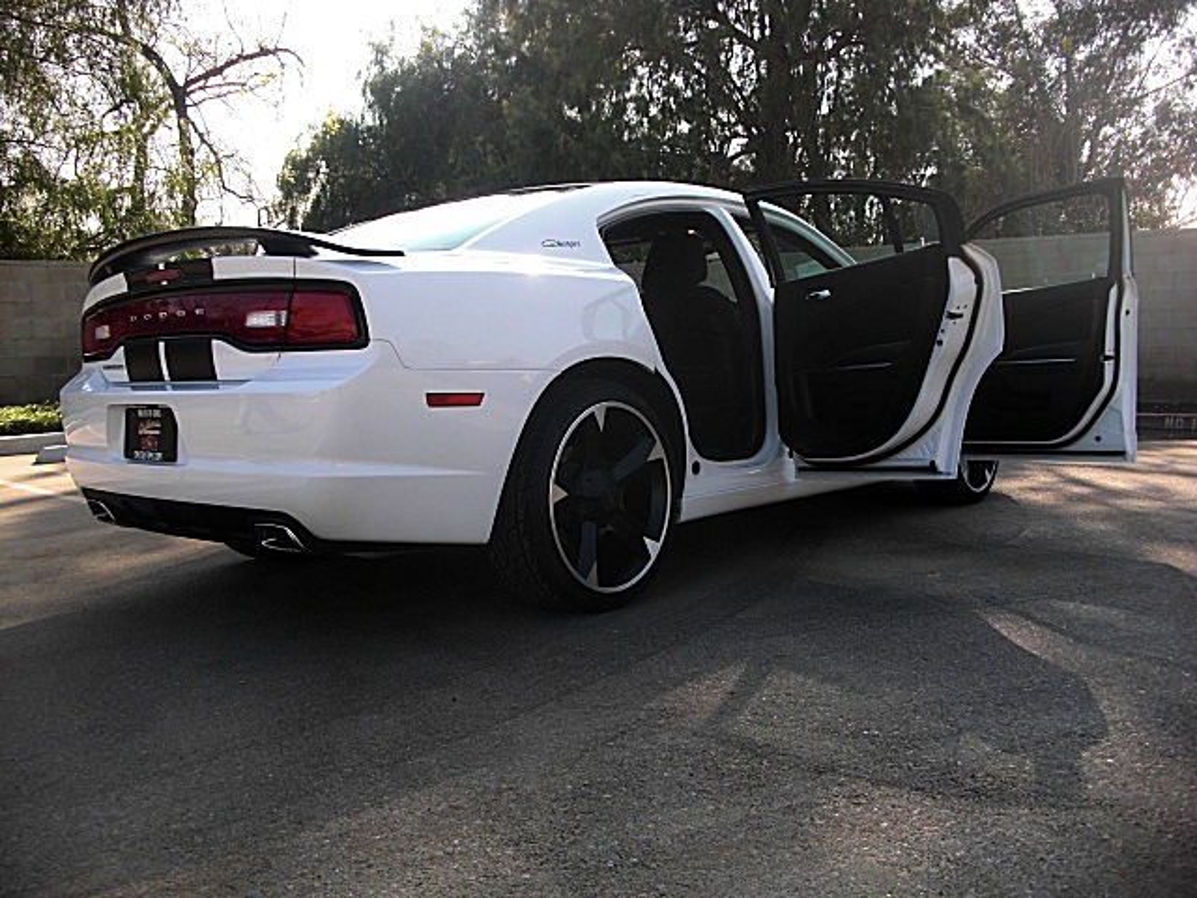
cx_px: 598
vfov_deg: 39.7
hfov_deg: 51.4
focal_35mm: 36
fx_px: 1245
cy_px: 449
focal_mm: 6.3
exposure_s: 1/400
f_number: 2.8
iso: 50
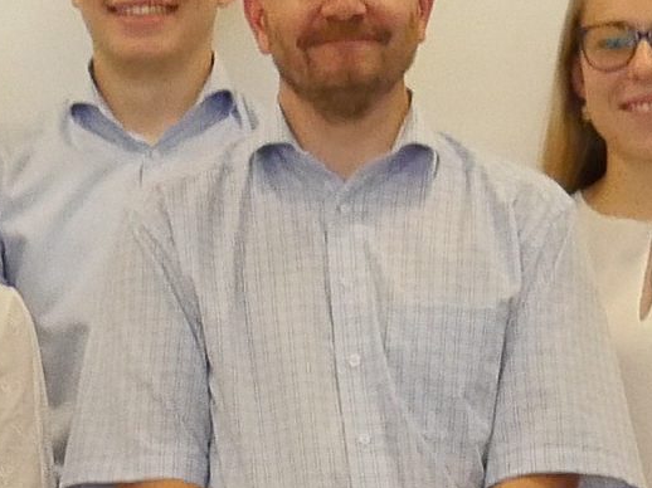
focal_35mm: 225
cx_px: 103
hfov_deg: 8.8
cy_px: 976
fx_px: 4236
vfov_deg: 6.4
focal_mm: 13
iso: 2000
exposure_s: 1/125
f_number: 3.5
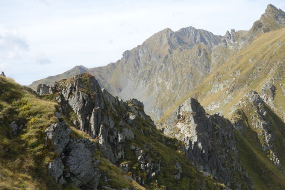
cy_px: 110
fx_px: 396
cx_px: 188
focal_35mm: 50
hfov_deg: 39.2
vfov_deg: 26.9
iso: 125
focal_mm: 13.9
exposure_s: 1/320
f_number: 5.6
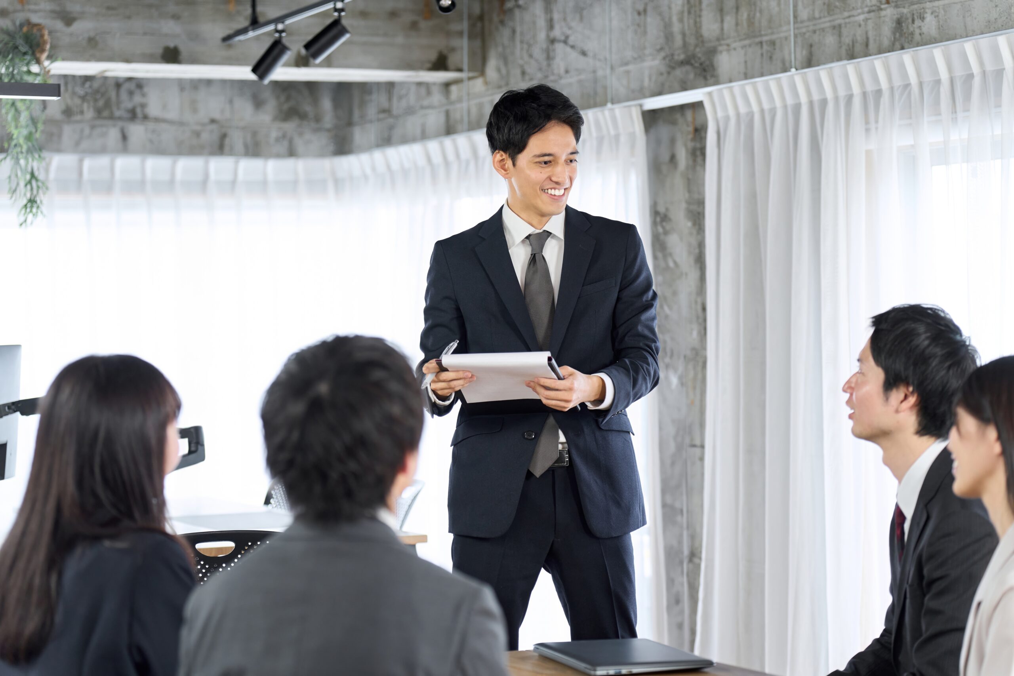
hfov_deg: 25.7
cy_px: 338
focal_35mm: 79
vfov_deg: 17.3
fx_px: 2225
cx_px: 507
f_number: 2.5
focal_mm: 79
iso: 640
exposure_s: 1/125
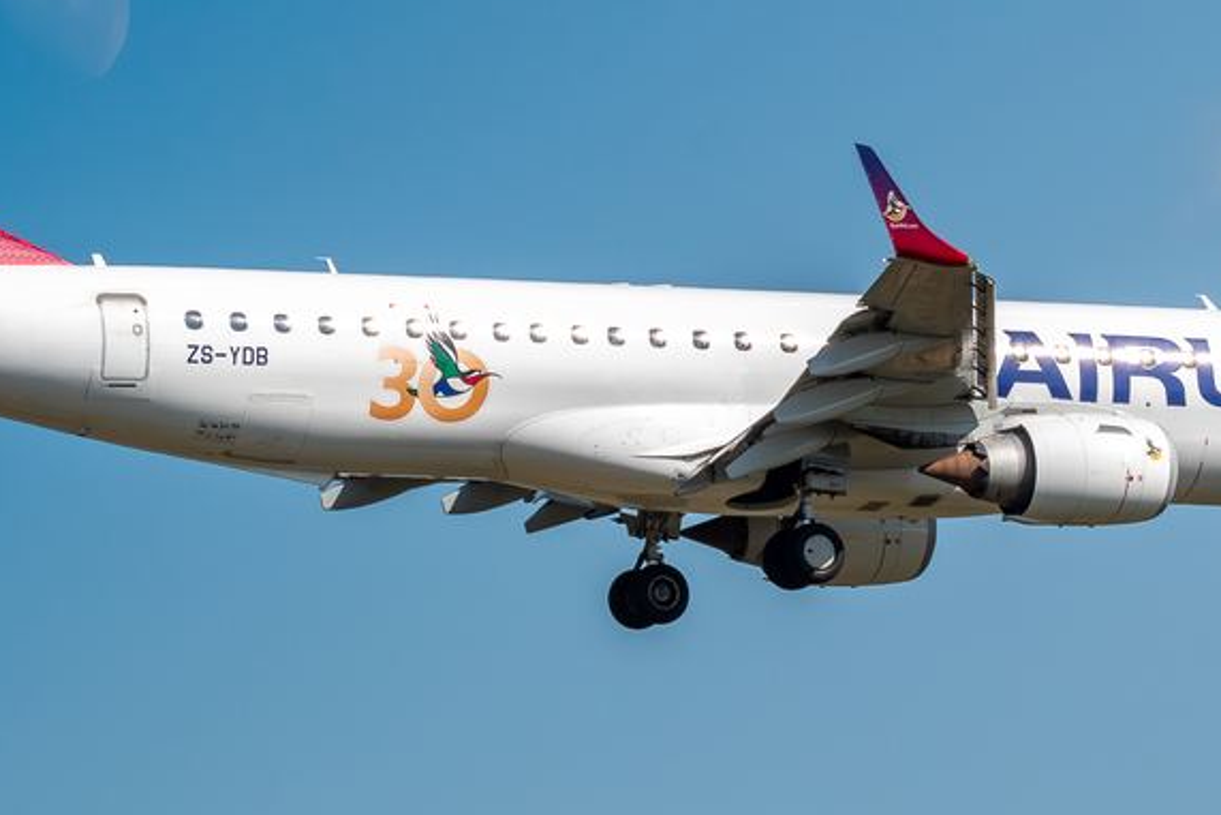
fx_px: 20422
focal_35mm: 602
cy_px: 488
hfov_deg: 3.4
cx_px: 609
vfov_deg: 2.3
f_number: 11
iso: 560
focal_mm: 165
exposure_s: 1/1000
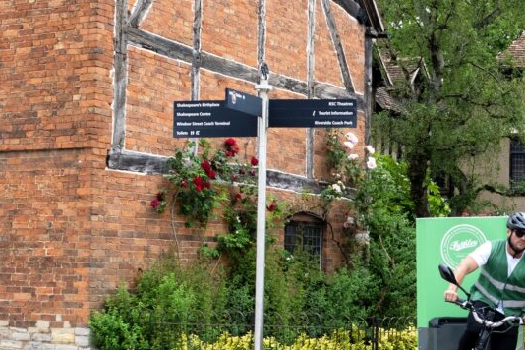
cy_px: 219
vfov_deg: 19.7
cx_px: 483
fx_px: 1006
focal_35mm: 69
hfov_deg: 28.0
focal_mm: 24
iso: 800
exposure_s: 1/320
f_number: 9
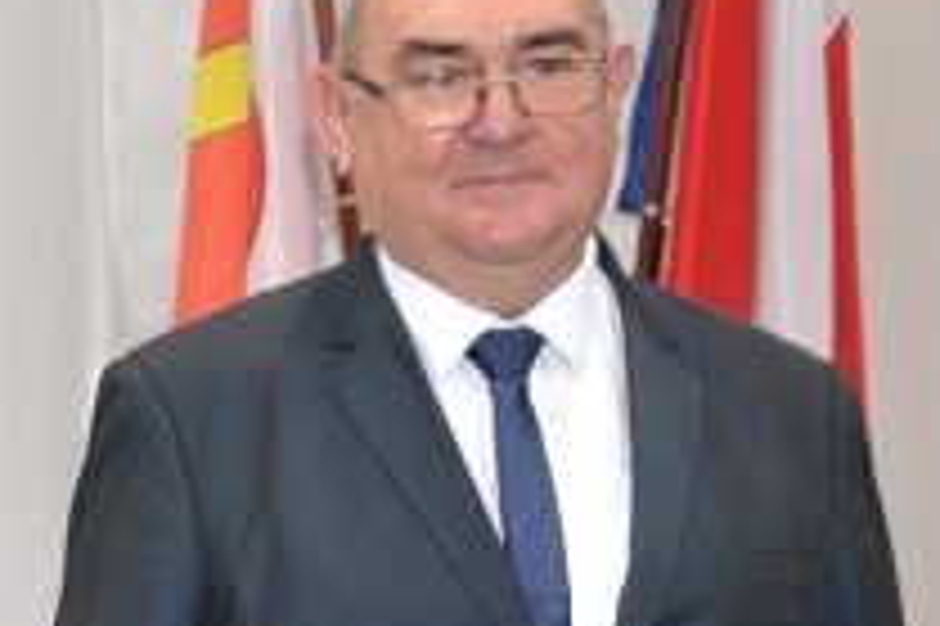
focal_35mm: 201
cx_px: -724
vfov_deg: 6.8
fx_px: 5242
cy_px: 849
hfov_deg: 9.7
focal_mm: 35
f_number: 4.5
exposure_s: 1/60
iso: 1600
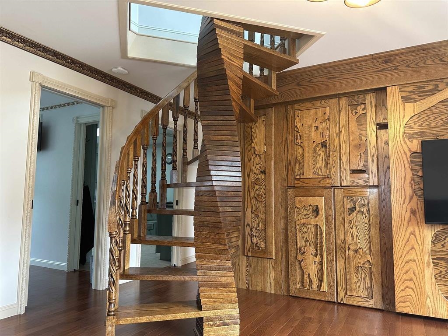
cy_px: 168
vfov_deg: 56.8
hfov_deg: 71.6
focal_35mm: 24
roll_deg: -0.9
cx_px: 224
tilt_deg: +4.7
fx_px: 311
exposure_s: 1/60
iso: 160
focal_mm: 6.86
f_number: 1.78
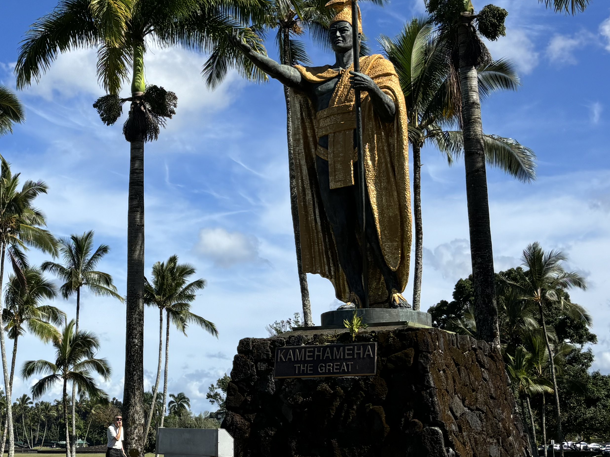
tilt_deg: +13.5
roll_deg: -0.5
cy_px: 168
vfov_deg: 24.3
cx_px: 140
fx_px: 1057
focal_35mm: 60
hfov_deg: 31.5
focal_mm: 5.96
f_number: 1.6
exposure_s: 1/4425
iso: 50
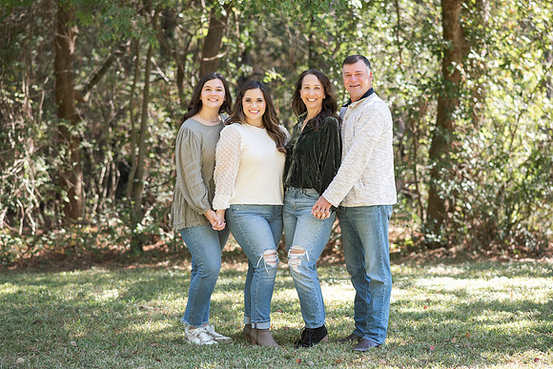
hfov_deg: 23.2
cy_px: 190
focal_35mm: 88
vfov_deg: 15.6
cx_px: 268
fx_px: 1347
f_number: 2.5
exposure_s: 1/1250
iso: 400
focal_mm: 85
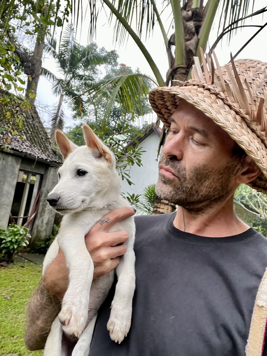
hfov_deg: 46.8
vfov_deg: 60.0
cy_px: 178
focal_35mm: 30
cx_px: 134
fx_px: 309
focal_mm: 2.71
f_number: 2.2
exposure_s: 1/60
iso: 160
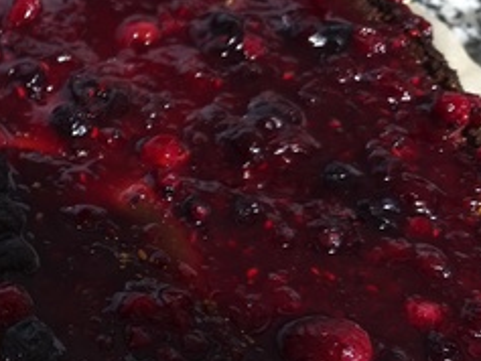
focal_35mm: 67
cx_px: -104
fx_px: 931
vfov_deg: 21.5
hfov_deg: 25.8
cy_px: 312
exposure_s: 1/25
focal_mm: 5.35
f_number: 1.7
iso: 2500
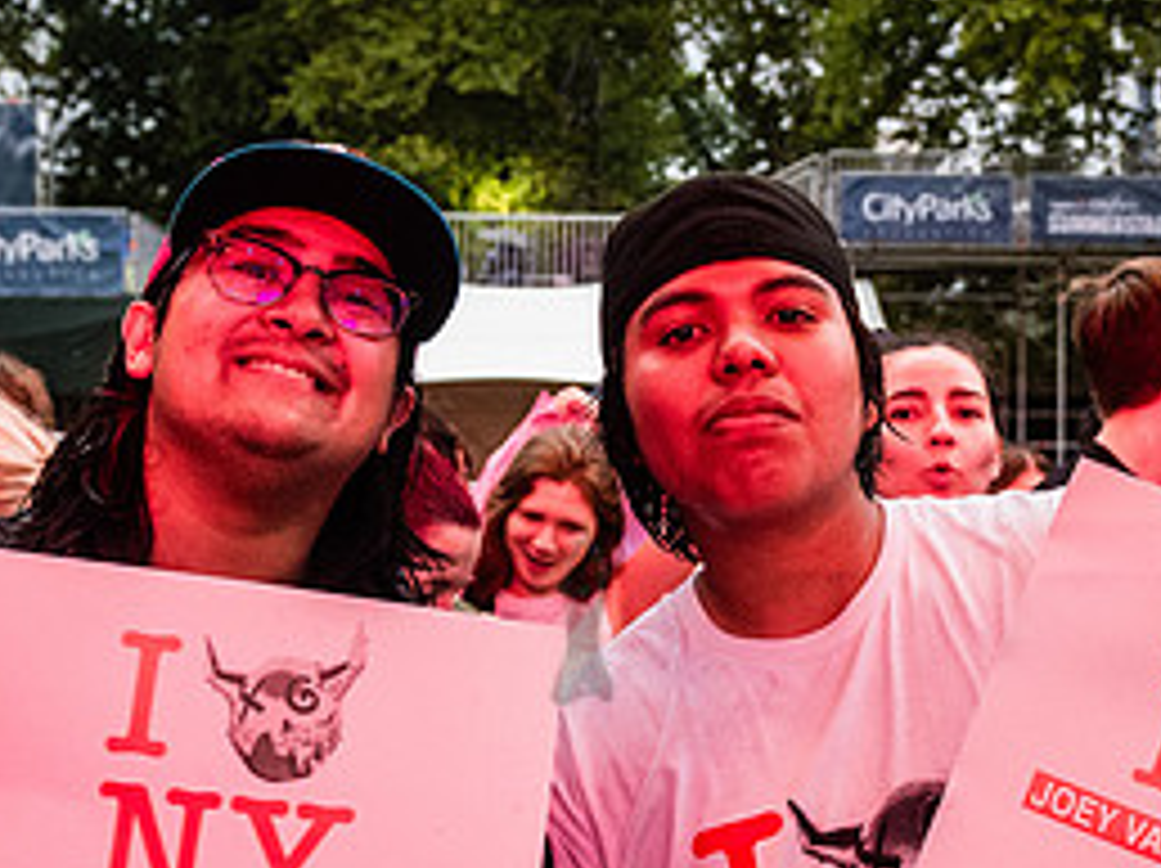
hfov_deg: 29.7
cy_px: 572
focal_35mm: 65
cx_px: 762
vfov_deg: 22.5
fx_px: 2178
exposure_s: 1/640
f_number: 3.5
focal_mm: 24
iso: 5000
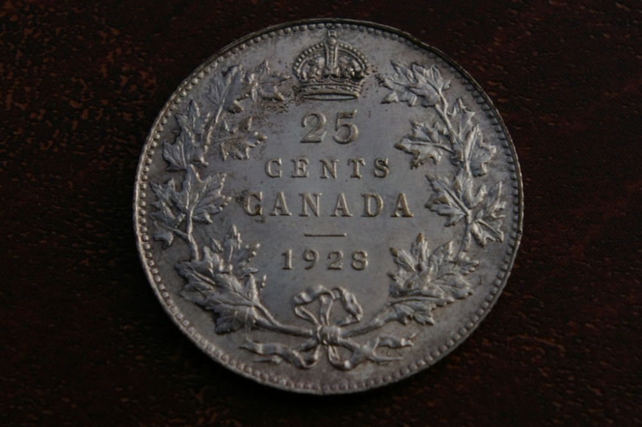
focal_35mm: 68
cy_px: 214
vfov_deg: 20.1
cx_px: 321
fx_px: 1203
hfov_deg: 29.9
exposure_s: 1/800
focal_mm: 45
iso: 200
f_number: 9
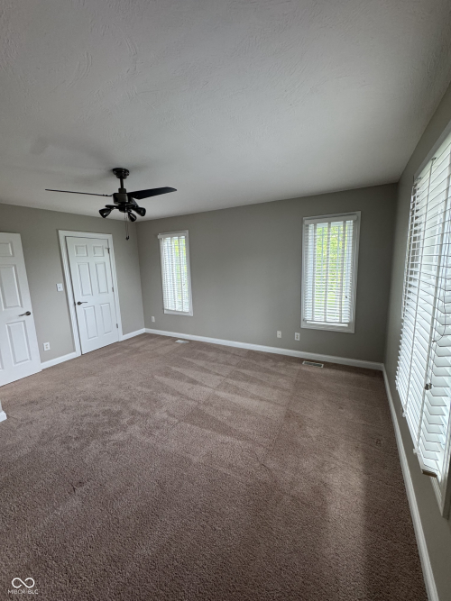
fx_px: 243
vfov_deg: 102.1
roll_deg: +1.9
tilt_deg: -9.5
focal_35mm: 14
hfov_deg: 85.7
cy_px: 300
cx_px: 226
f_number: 2.2
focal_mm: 2.22
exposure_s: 1/60
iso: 200
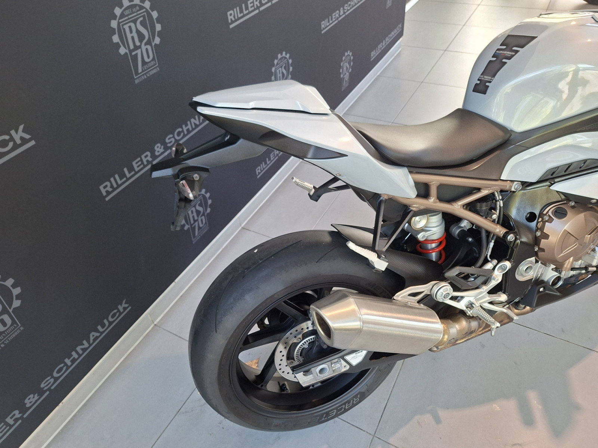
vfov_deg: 58.9
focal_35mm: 23
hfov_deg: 73.9
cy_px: 224
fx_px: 397
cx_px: 299
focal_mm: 5.54
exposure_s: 1/100
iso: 250
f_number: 1.8
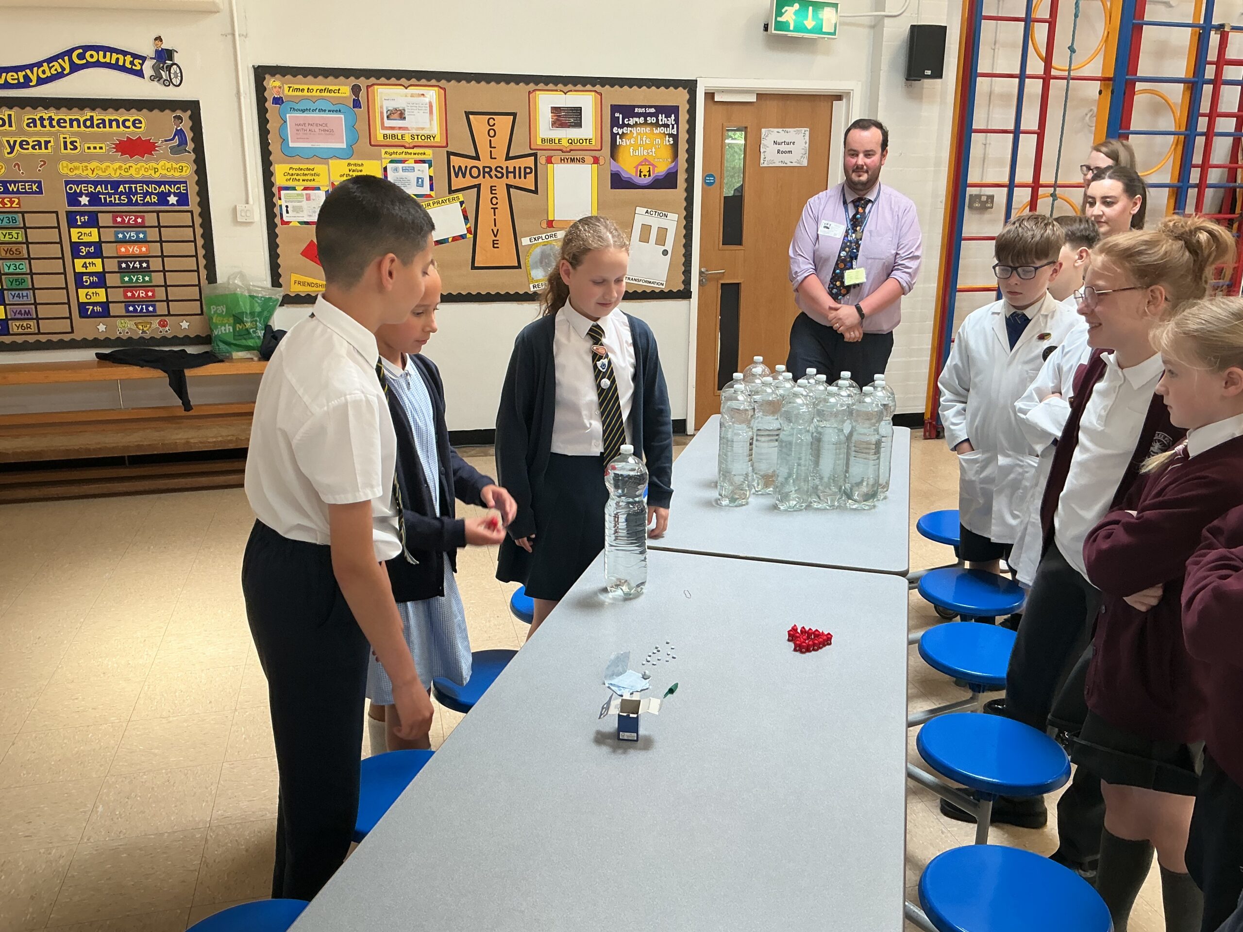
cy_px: 466
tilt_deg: -16.3
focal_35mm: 29
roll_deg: +0.2
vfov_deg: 48.2
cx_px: 622
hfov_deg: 61.7
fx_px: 1041
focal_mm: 3
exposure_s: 1/100
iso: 64
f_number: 1.8
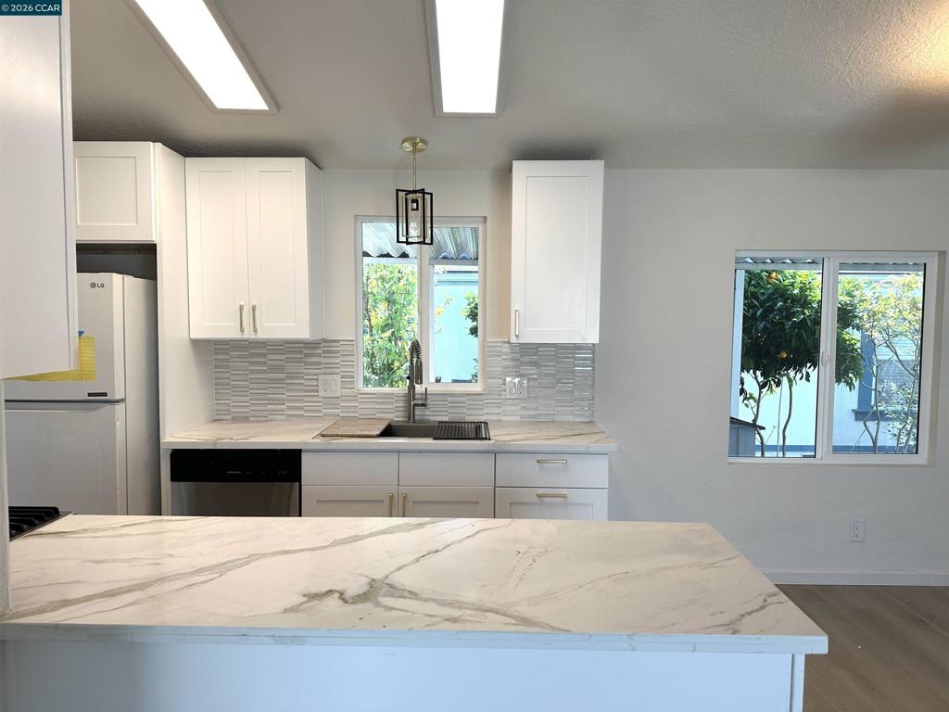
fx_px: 658
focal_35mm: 24
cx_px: 474
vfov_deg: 56.8
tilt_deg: -3.4
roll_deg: -0.8
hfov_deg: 71.6
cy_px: 356
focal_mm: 6.86
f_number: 1.78
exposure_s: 1/235
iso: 64
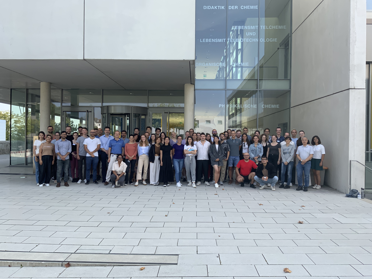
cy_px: 140
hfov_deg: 61.7
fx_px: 312
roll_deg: -1.5
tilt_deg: +0.2
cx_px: 186
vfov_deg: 48.2
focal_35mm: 29
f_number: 1.8
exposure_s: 1/524
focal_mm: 3
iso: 16
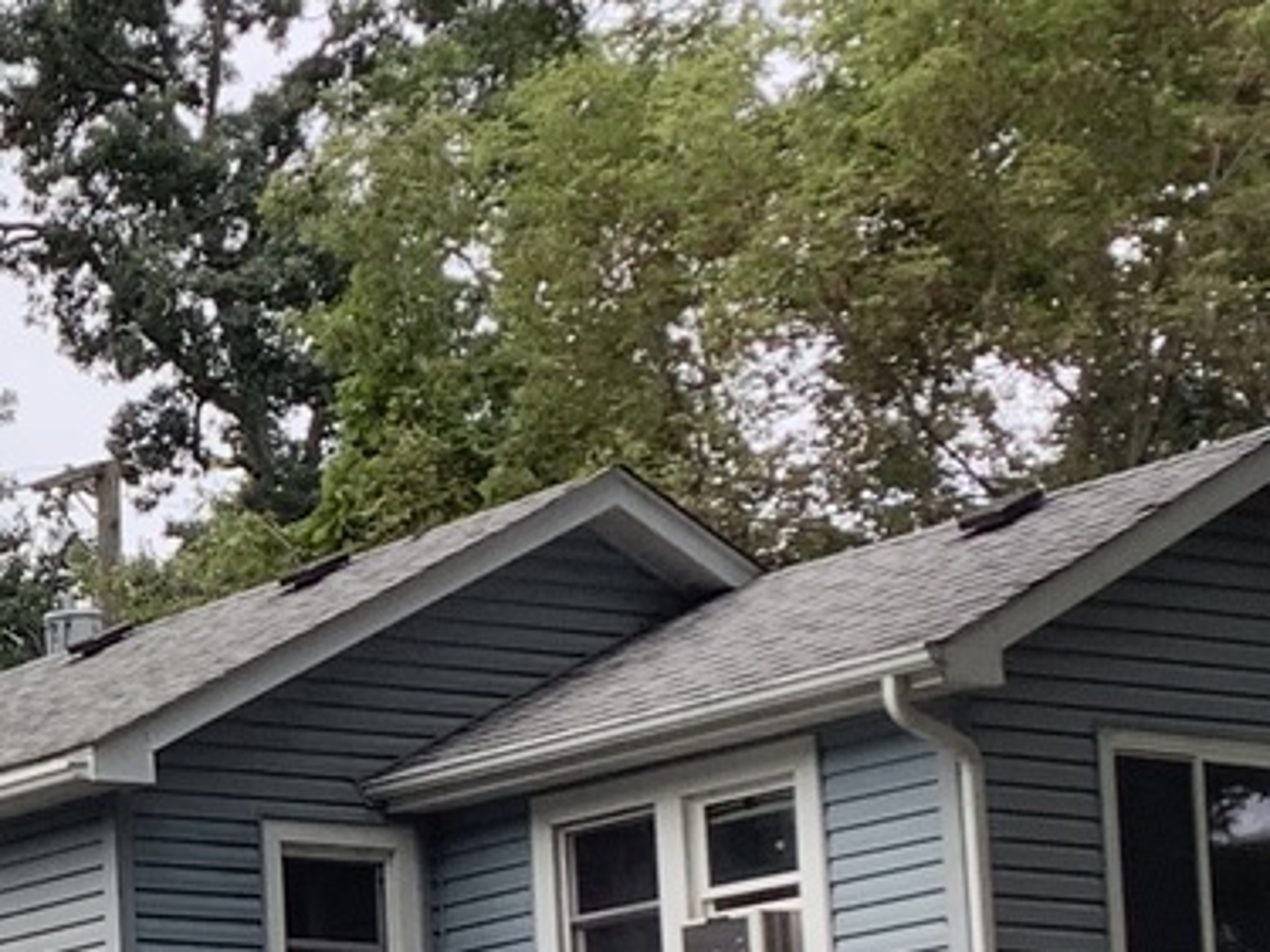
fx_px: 4365
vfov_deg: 12.2
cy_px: 1064
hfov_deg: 15.6
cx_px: -461
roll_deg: +1.3
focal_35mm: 119
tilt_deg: +5.6
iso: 25
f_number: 2.4
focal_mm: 3.3
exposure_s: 1/323
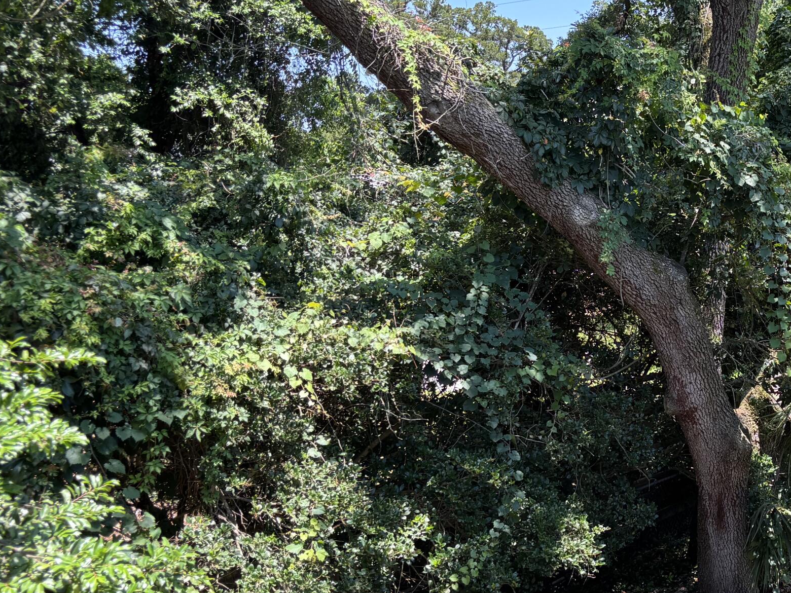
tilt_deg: -9.7
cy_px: 335
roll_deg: +0.8
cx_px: 707
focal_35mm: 50
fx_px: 1143
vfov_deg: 29.1
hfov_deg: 35.9
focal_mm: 5.96
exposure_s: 1/394
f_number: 1.6
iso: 50
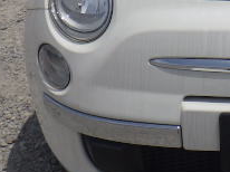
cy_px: -36
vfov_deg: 16.2
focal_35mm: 87
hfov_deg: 21.0
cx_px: 276
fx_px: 577
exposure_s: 1/2500
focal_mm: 5
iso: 125
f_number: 4.2
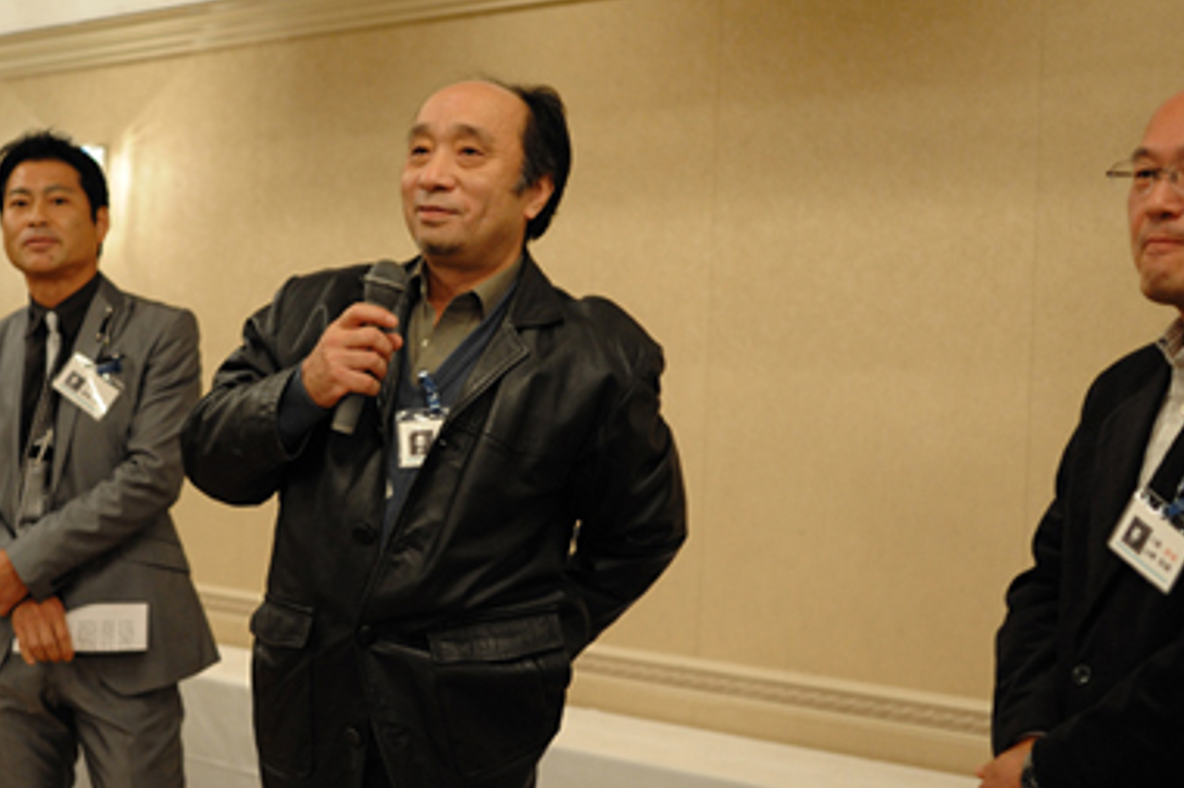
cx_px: 380
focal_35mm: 59
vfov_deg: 23.0
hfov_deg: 33.6
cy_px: 380
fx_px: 1940
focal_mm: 35
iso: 1400
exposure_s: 1/100
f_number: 2.8
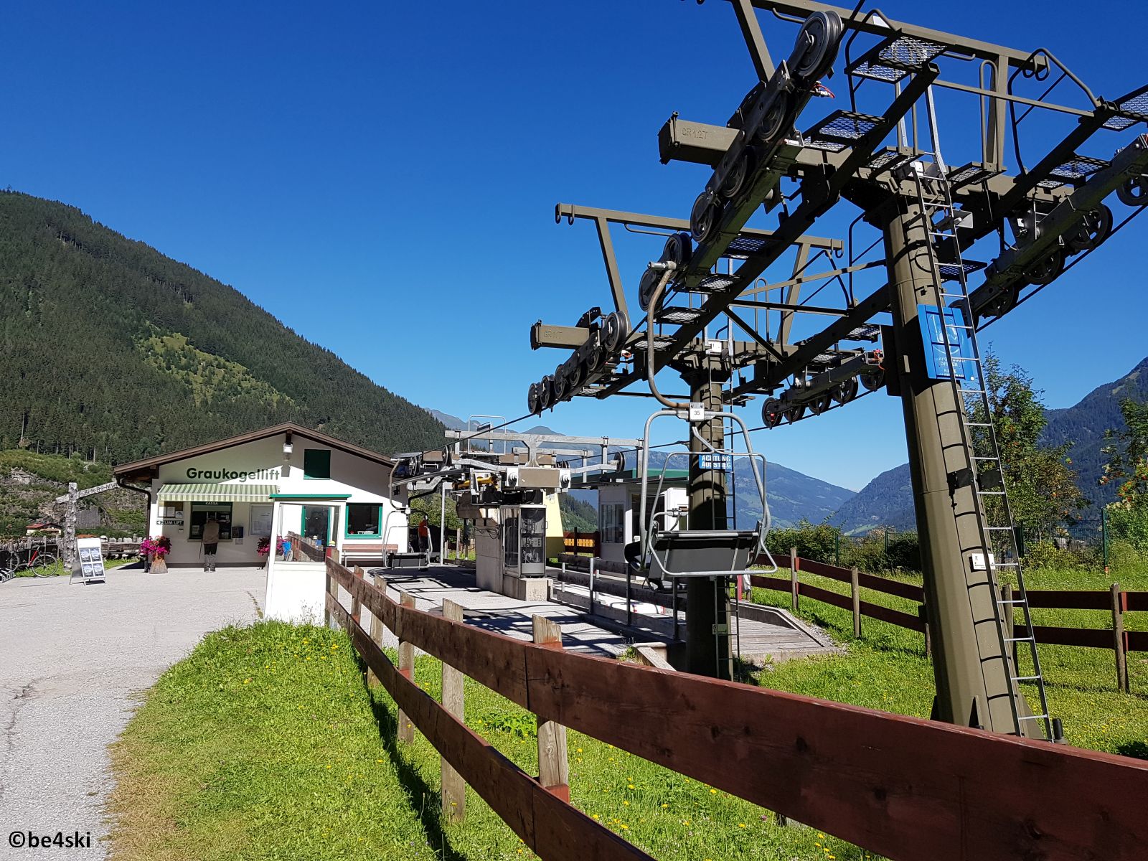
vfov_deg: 53.1
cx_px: 574
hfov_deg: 67.3
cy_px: 430
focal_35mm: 26
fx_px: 862
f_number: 1.7
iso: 50
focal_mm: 4.2
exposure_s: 1/2304
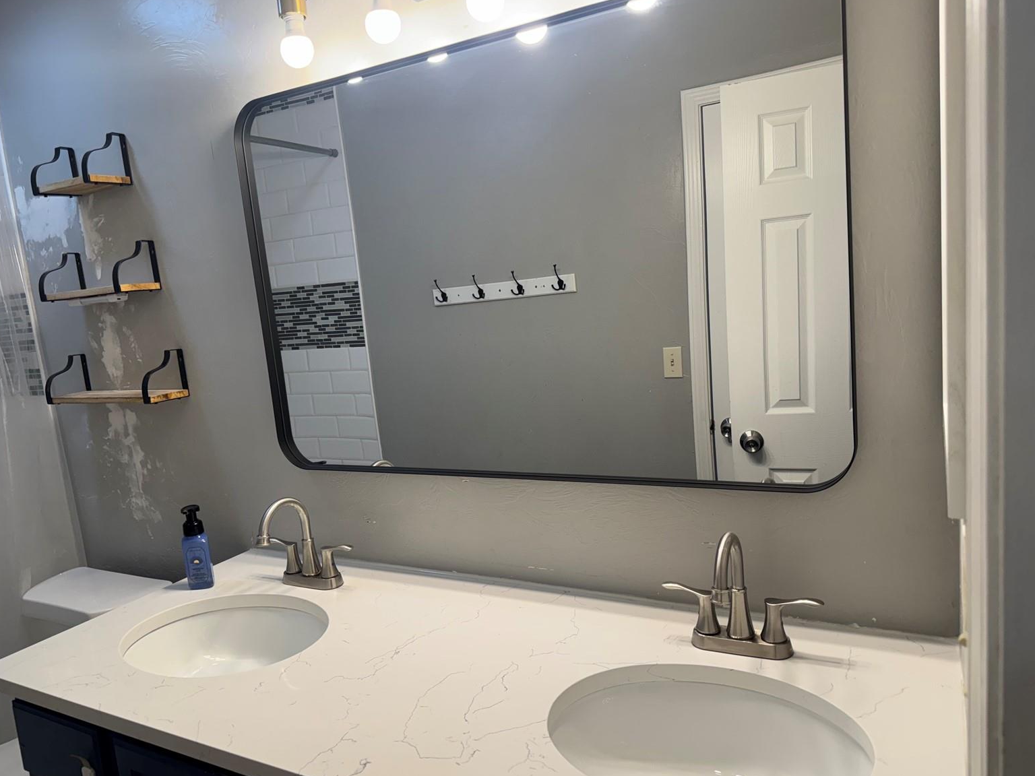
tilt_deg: -7.8
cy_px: 397
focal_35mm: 25
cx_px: 500
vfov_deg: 54.9
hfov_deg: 69.4
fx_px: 747
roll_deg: +5.7
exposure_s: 1/120
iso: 80
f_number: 1.78
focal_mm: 6.76
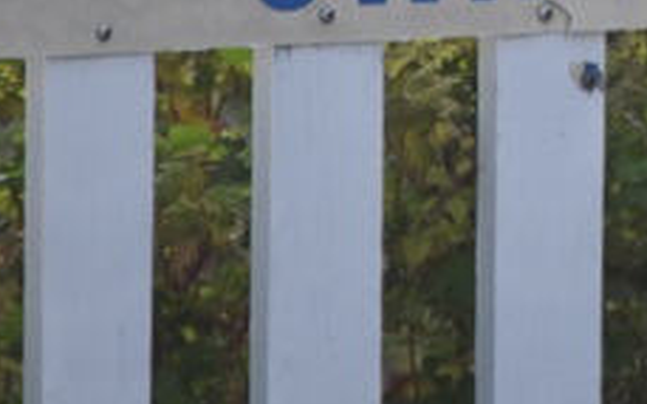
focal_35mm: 1401
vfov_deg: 0.9
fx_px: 24698
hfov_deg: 1.5
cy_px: -181
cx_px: 650
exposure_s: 1/800
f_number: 5.6
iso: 800
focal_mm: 300
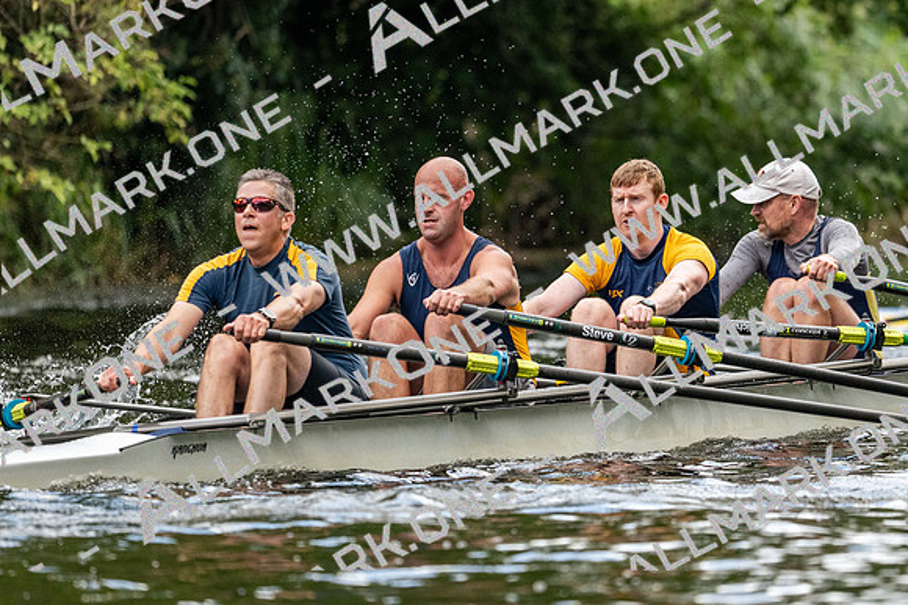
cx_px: 454
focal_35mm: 600
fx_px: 15128
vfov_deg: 2.3
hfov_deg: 3.4
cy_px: 302
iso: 1400
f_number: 4.5
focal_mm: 400
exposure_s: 1/2500
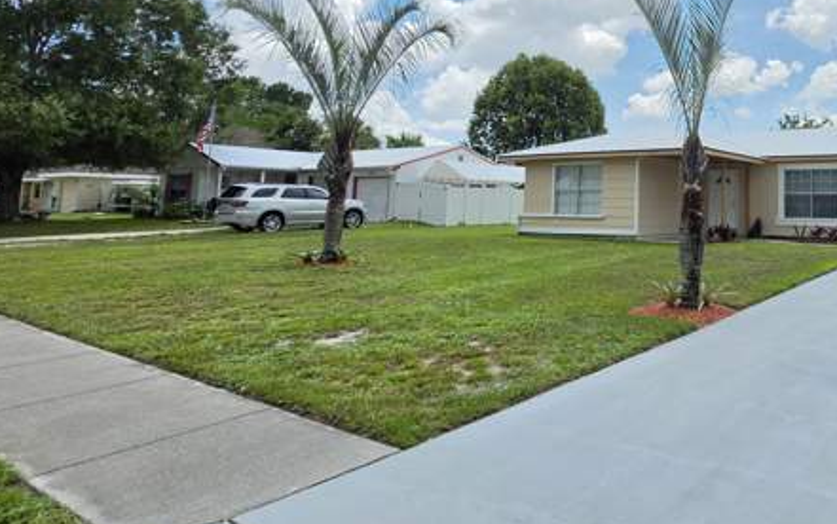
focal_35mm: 25
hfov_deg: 64.9
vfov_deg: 47.8
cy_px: 144
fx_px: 570
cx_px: 689
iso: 32
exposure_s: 1/1641
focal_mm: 2.2
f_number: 1.9
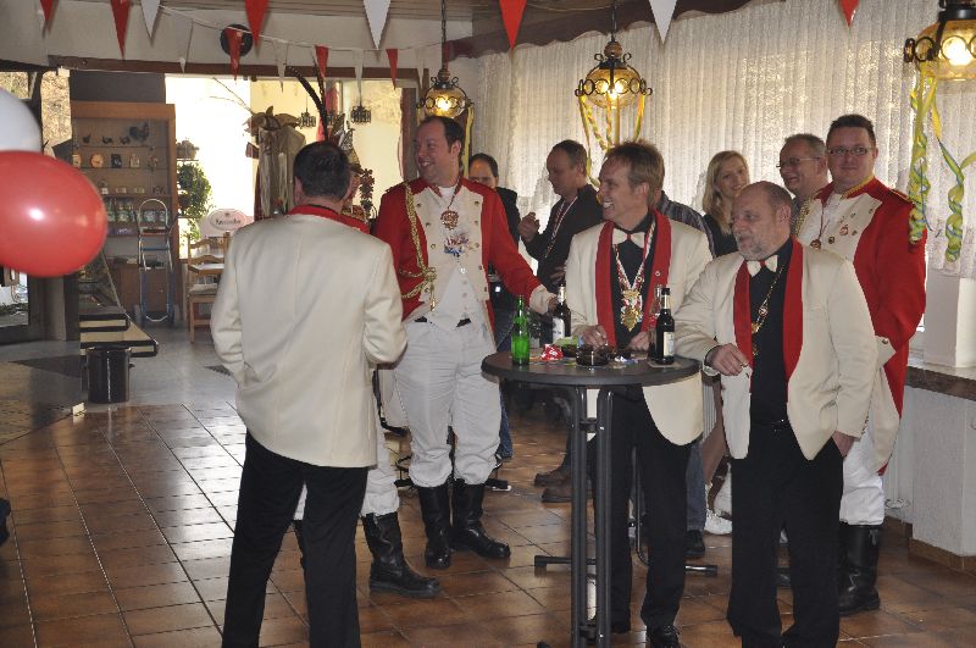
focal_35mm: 52
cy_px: 324
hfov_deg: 37.9
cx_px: 488
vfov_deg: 25.7
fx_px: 1421
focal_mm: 35
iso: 400
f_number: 4.5
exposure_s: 1/60
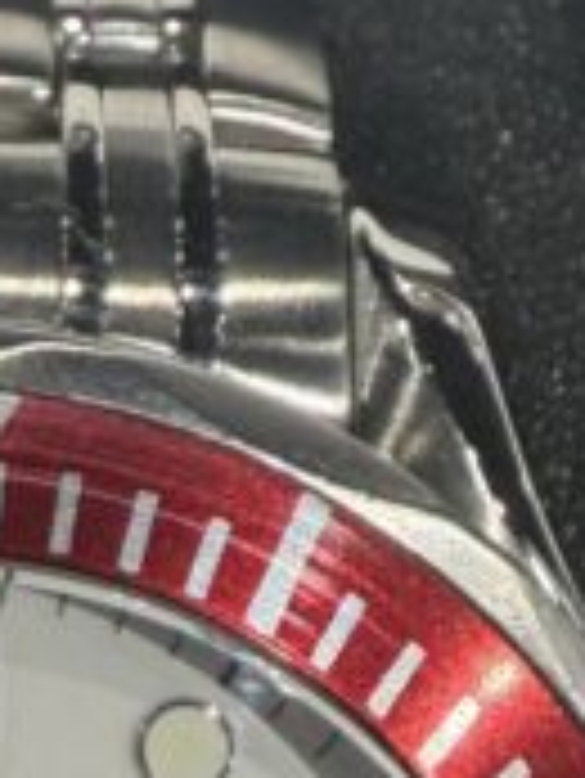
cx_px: 14
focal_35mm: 111
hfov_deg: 13.2
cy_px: 382
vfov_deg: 17.7
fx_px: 2498
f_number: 2.2
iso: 125
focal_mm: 2.22
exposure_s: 1/120
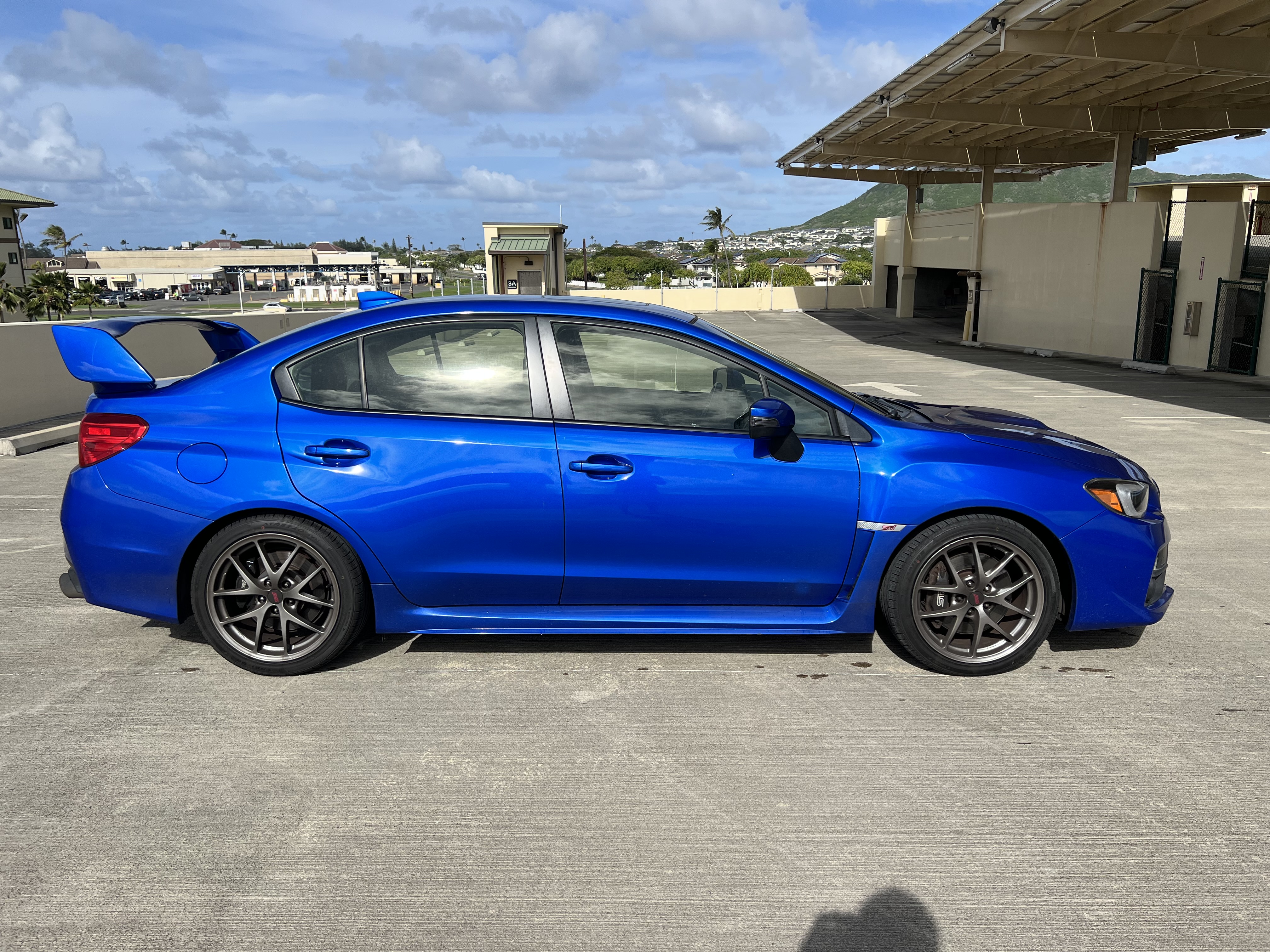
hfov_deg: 67.3
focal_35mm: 26
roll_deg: +0.6
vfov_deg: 53.1
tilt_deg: -13.9
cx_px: 635
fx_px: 954
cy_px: 476
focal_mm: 5.7
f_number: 1.5
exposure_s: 1/6579
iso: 50
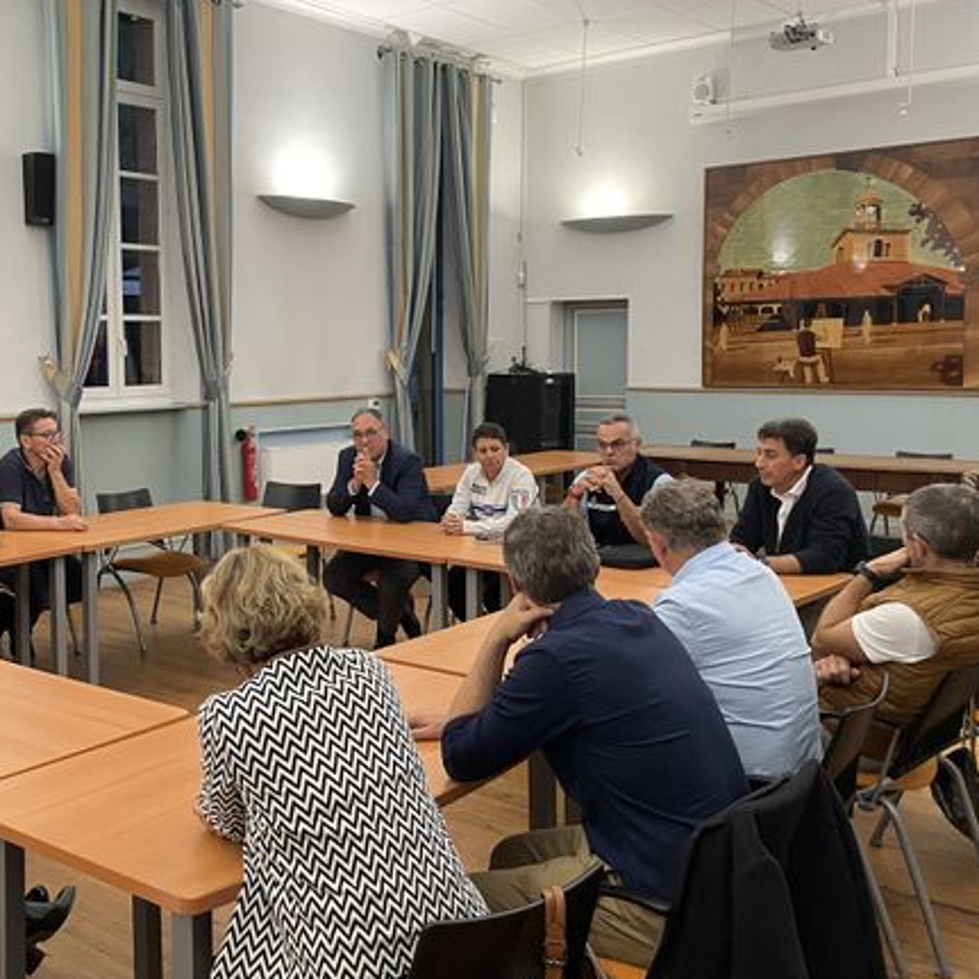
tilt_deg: -2.3
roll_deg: +1.0
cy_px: 422
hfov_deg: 43.7
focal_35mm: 37
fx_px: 1184
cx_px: 260
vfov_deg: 44.8
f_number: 1.6
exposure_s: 1/50
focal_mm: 4.2
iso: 200
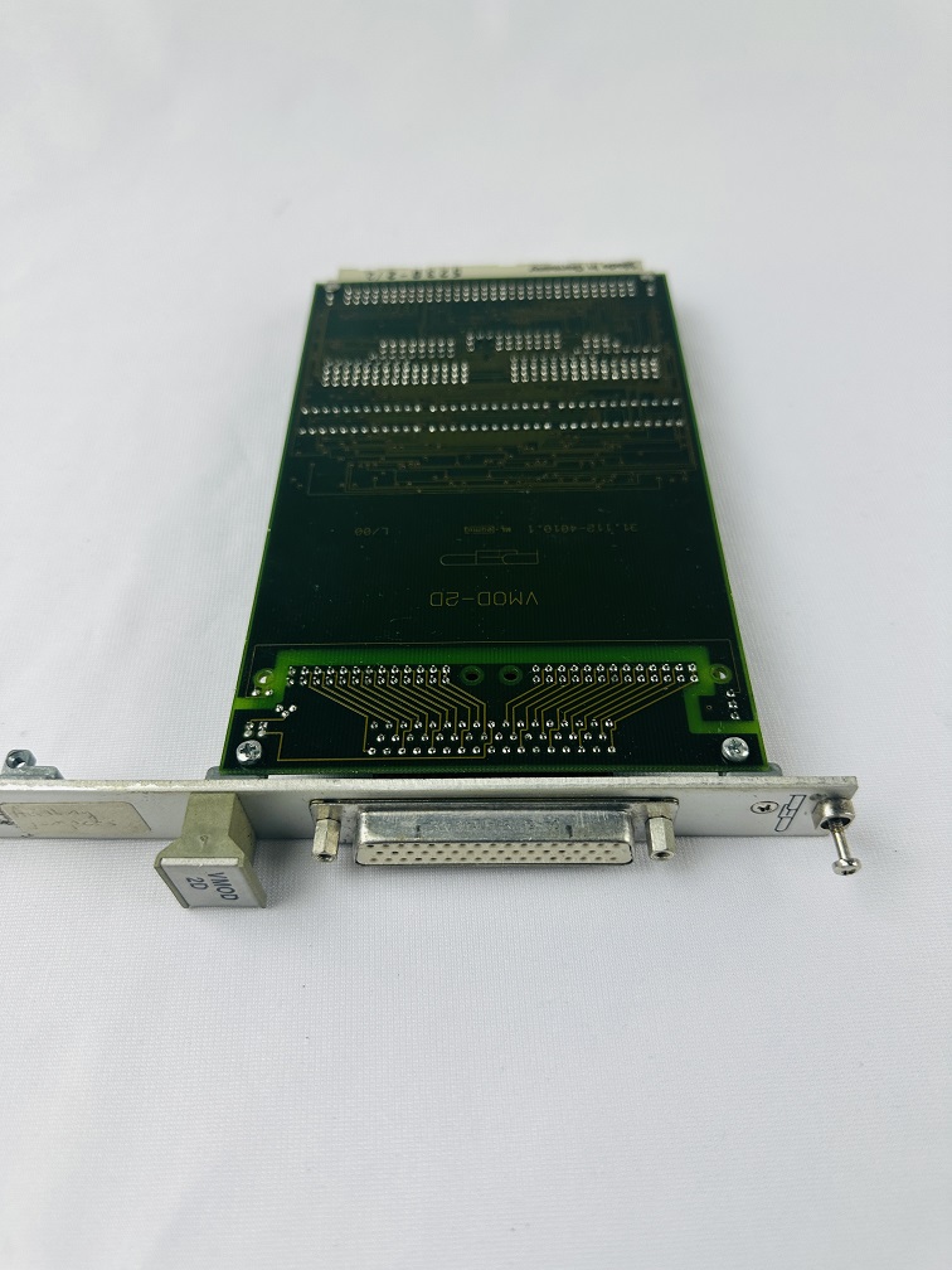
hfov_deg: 56.8
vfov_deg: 71.6
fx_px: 880
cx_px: 476
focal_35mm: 24
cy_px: 635
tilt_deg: -54.6
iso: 64
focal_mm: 6.86
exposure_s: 1/120
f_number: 1.78
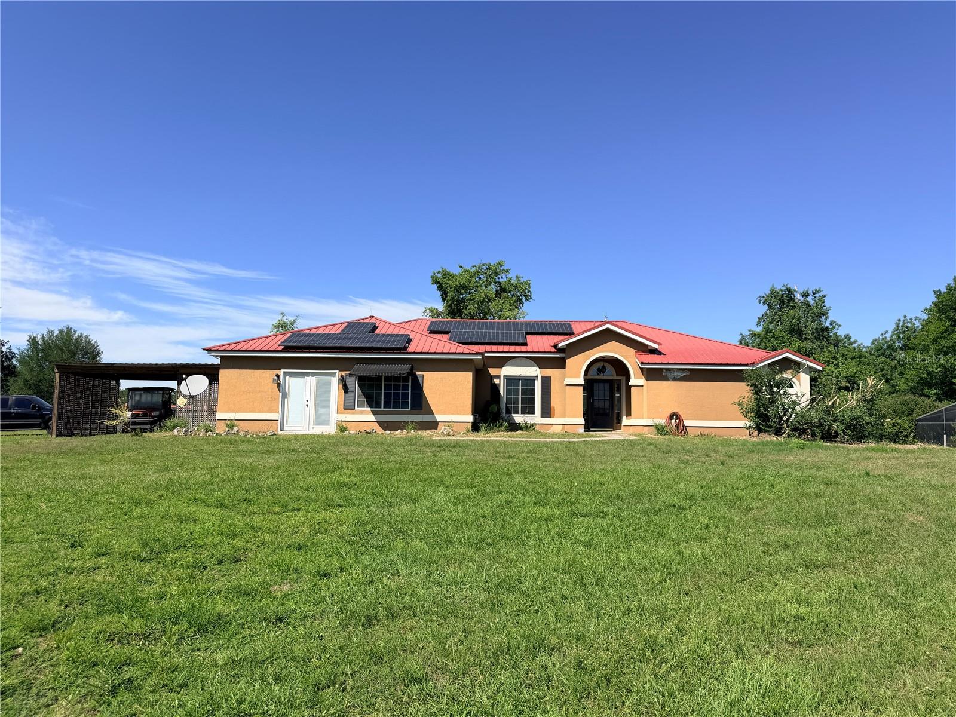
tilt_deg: +5.5
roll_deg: -0.7
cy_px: 358
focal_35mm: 24
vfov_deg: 56.8
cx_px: 478
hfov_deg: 71.6
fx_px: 663
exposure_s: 1/4975
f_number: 1.78
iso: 80
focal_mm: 6.76
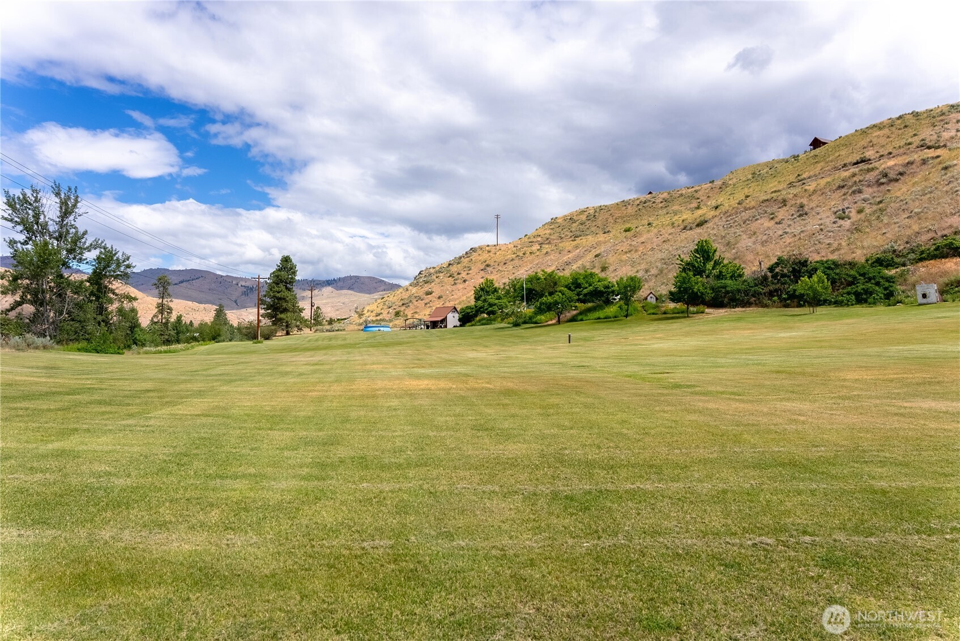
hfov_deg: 73.7
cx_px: 480
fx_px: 640
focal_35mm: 24
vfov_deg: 53.2
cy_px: 320
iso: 100
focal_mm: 24
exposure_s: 1/8000
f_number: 5.6
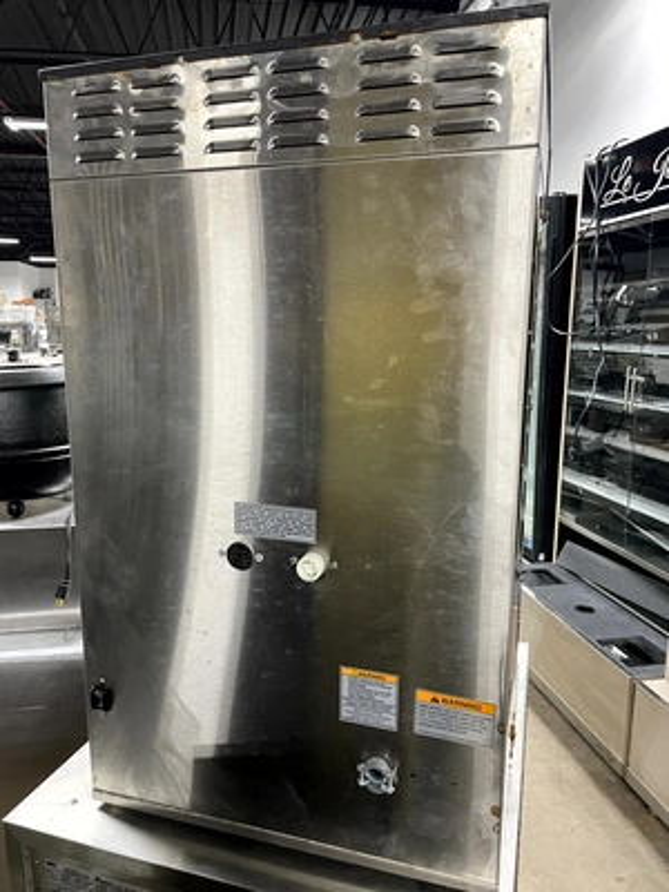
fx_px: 670
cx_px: 334
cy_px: 446
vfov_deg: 67.3
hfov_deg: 53.1
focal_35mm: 26
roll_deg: -1.9
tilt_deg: -10.1
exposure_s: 1/60
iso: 200
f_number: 1.6
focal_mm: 4.2
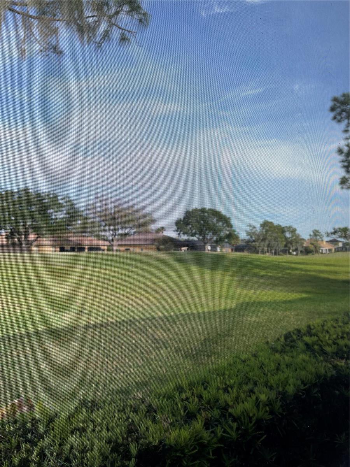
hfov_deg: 54.9
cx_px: 175
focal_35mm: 25
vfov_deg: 69.4
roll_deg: -0.3
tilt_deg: +1.7
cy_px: 234
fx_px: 337
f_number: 1.6
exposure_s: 1/1852
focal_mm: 5.1
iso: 32
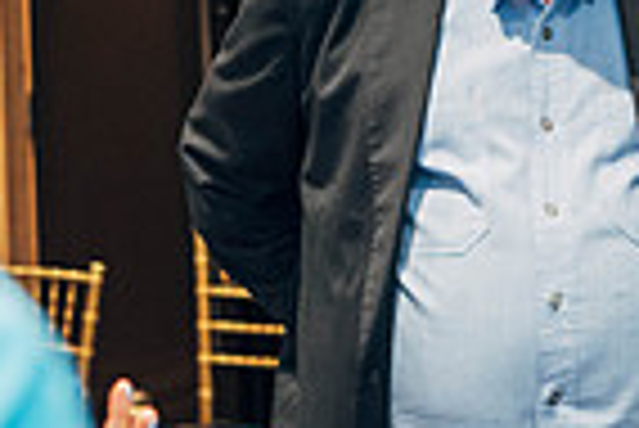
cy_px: 200
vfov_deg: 7.5
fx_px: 3252
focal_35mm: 183
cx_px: 580
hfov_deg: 11.2
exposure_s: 1/60
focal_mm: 21
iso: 800
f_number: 1.7
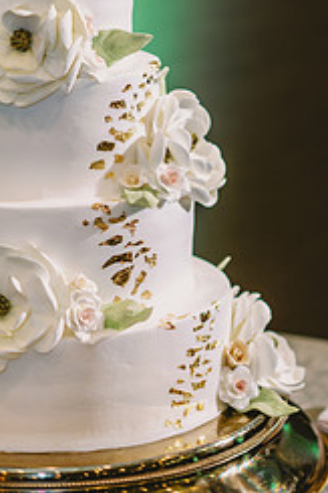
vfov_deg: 13.2
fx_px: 2135
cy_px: 201
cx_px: 80
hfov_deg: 8.8
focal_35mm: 156
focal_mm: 85
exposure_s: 1/80
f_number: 2.5
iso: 250
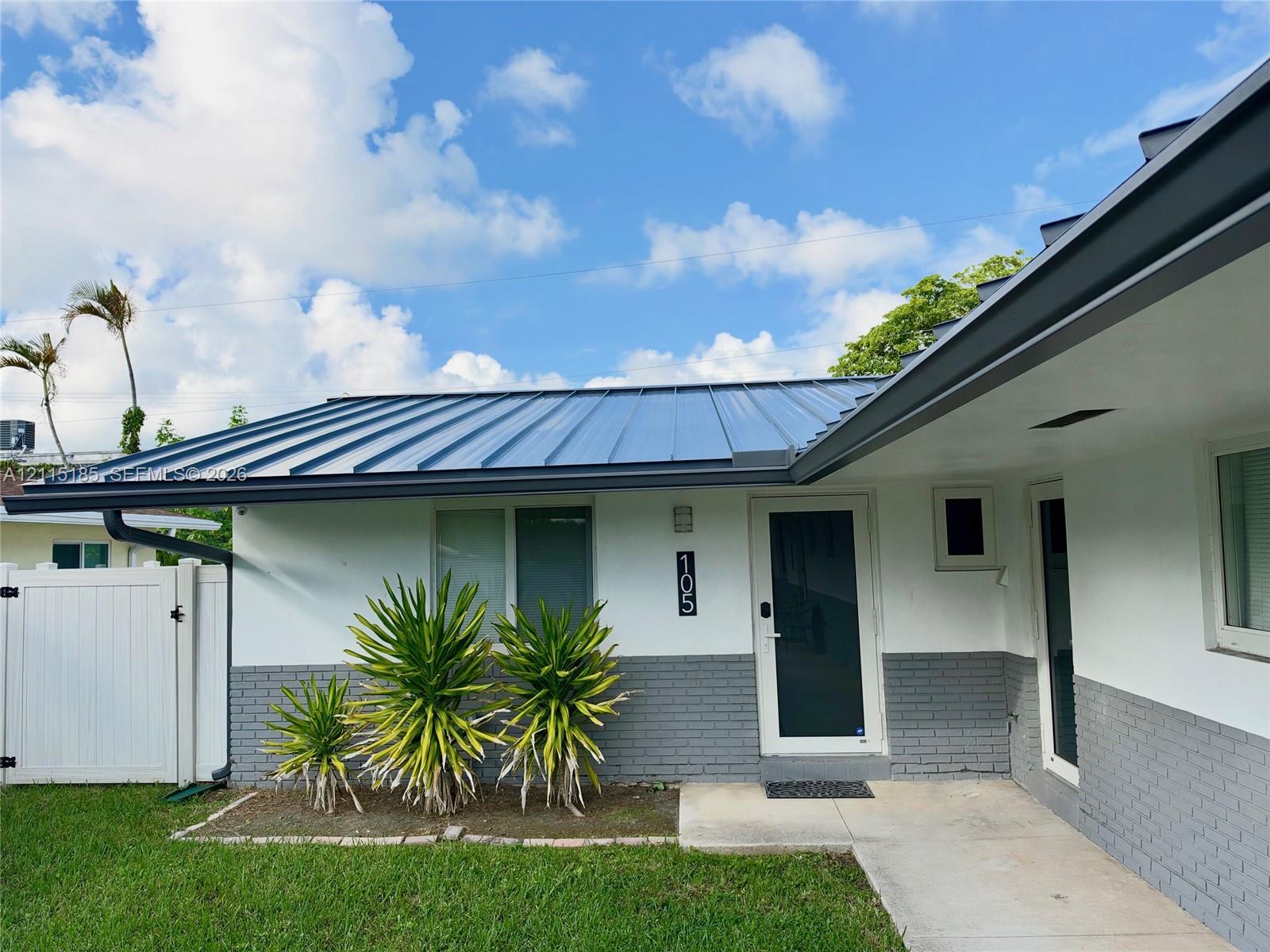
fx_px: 917
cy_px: 476
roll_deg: +1.9
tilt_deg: +4.6
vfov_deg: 54.9
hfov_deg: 69.4
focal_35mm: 25
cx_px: 635
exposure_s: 1/3534
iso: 64
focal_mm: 6.93
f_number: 1.8
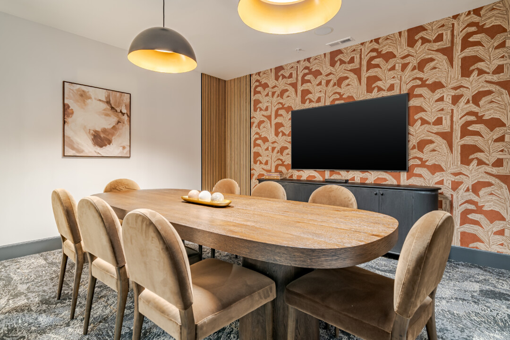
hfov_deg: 90.0
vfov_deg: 67.4
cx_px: 255
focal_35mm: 18
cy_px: 170
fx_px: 255
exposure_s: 1/5
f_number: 5
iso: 200
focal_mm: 18
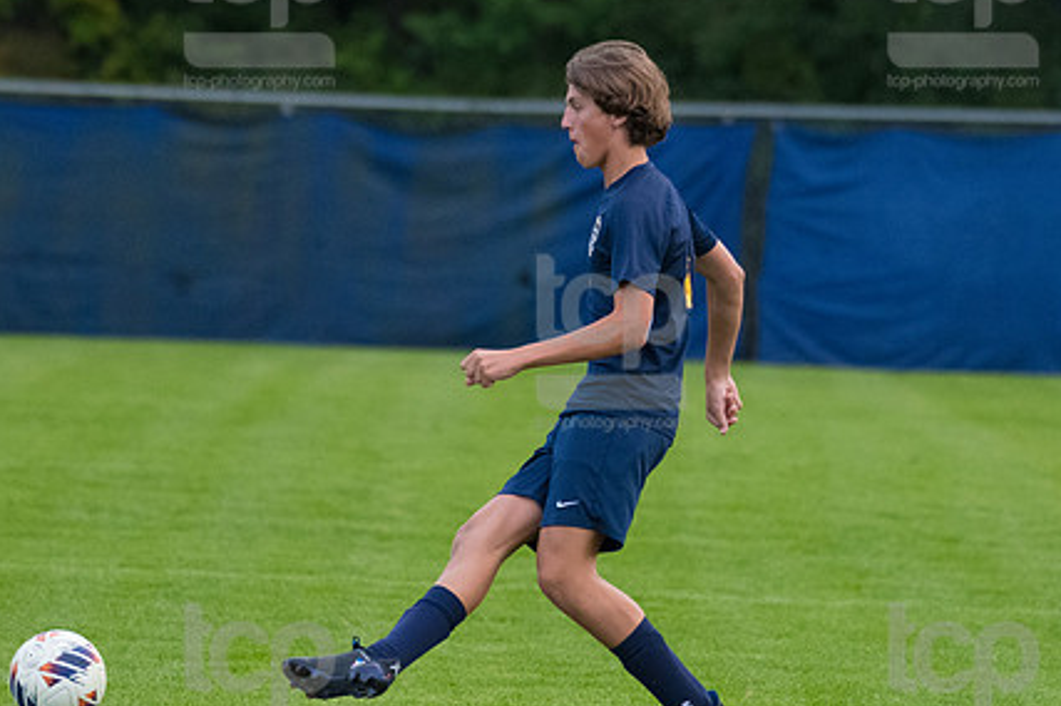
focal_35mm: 632
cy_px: 343
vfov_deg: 2.2
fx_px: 18612
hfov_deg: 3.3
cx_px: 611
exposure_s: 1/2000
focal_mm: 310
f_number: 5.6
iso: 3200
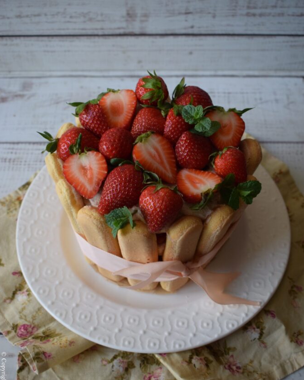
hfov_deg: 33.4
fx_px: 506
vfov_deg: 41.2
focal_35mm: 45
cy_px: 190
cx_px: 154
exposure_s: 1/100
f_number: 5
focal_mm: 26
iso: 400
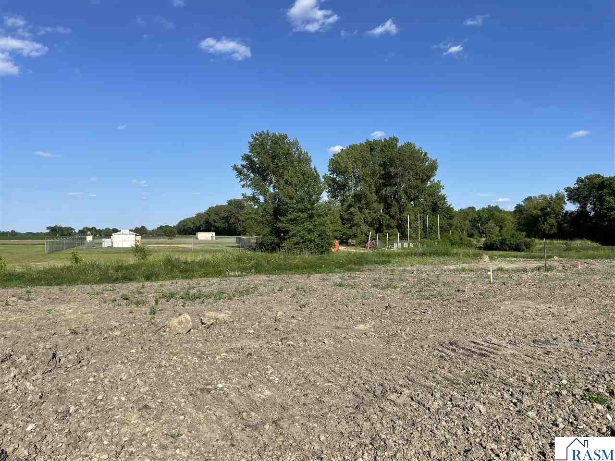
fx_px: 462
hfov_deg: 67.3
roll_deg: +0.8
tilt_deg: +0.9
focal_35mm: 26
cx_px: 308
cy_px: 230
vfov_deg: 53.1
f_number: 1.6
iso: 32
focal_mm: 4.2
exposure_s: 1/3731
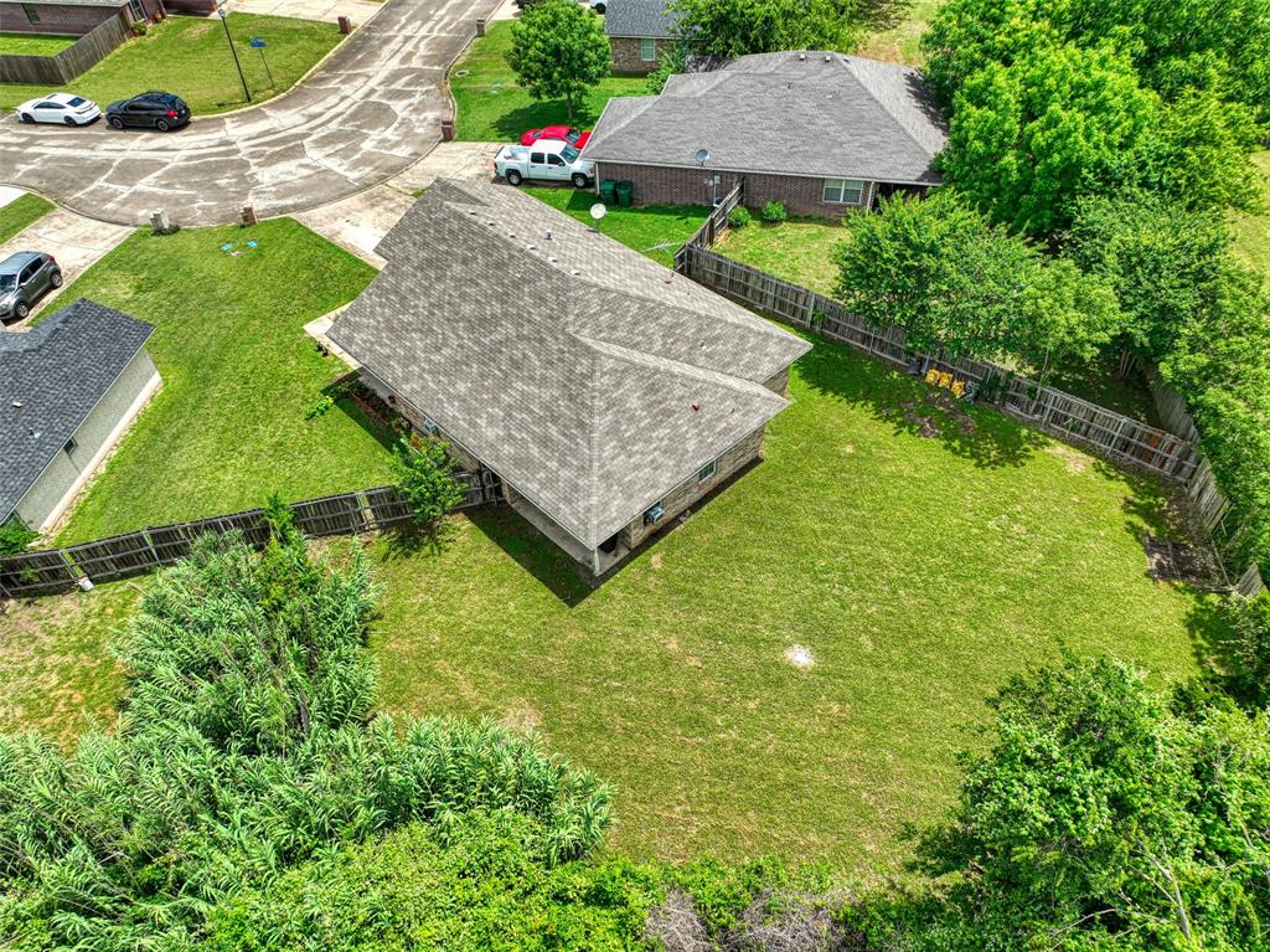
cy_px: 476
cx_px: 635
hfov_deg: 71.6
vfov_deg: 56.8
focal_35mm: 24
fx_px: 880
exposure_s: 1/1250
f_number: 2.8
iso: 110
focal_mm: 12.3
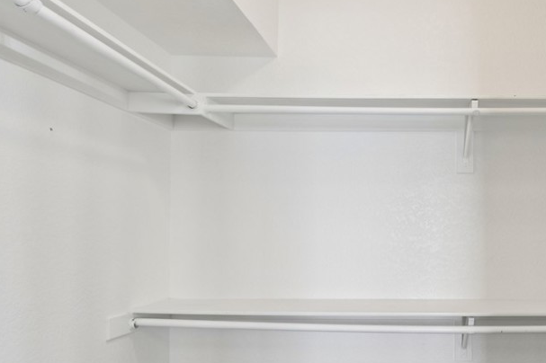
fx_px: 417
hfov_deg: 61.9
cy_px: 236
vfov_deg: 46.5
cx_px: 423
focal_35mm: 28
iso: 100
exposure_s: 1
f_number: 13
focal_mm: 16.3
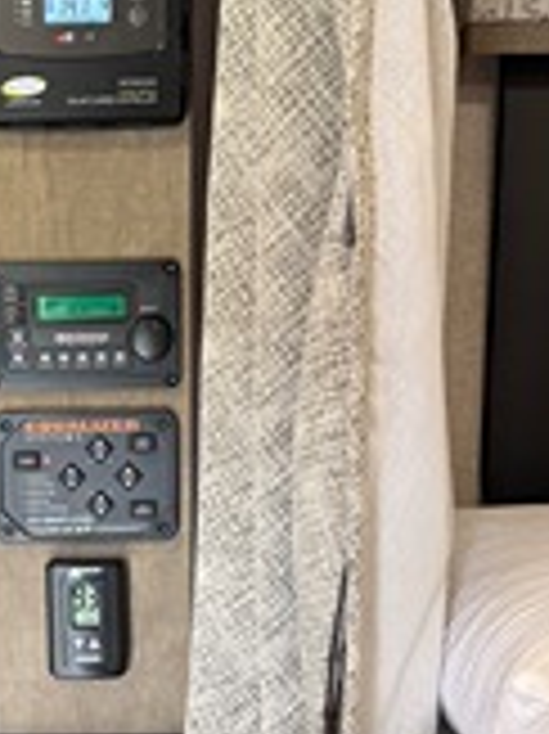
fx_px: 1249
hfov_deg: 24.2
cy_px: 441
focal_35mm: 59
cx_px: 72
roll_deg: +1.6
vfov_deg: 32.6
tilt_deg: -10.2
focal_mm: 6.76
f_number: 1.78
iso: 200
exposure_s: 1/115
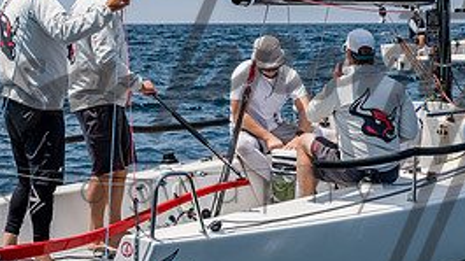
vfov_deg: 7.4
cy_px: 90
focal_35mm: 163
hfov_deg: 13.2
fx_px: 2010
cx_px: 255
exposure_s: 1/2500
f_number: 7.1
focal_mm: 64
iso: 640
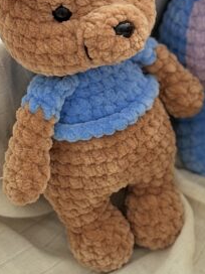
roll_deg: +1.2
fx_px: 1208
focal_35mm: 153
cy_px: -15
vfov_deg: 12.7
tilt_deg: -38.0
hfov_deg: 9.6
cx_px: 243
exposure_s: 1/81
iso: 50
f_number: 1.6
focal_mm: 5.96
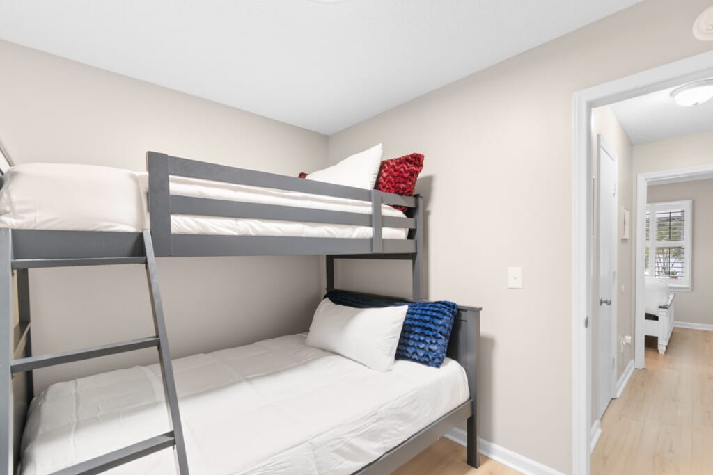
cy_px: 238
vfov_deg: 77.3
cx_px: 356
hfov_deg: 100.4
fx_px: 297
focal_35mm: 15
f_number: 4.5
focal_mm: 10
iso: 100
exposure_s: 1/1.25
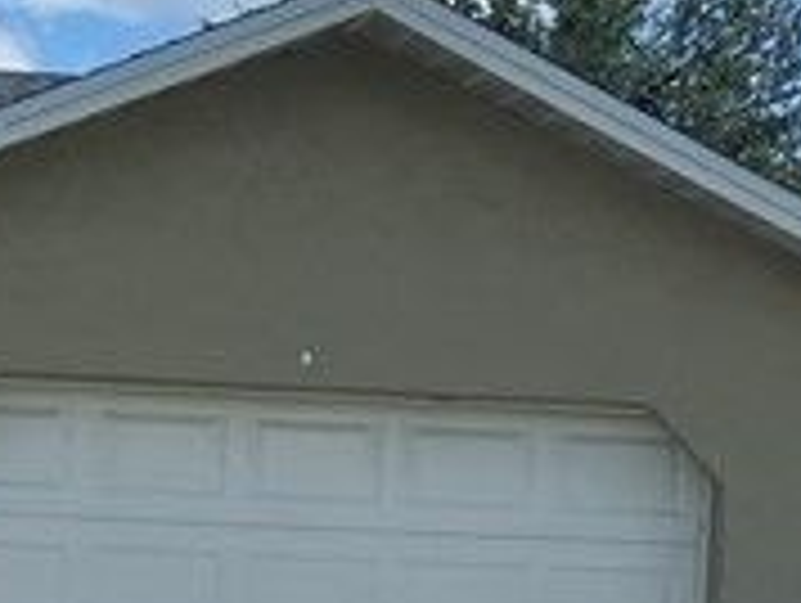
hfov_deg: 12.2
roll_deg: -2.2
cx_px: 225
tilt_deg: +1.9
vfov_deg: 9.1
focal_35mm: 161
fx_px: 3731
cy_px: 742
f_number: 1.8
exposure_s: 1/2433
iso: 32
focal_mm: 3.99
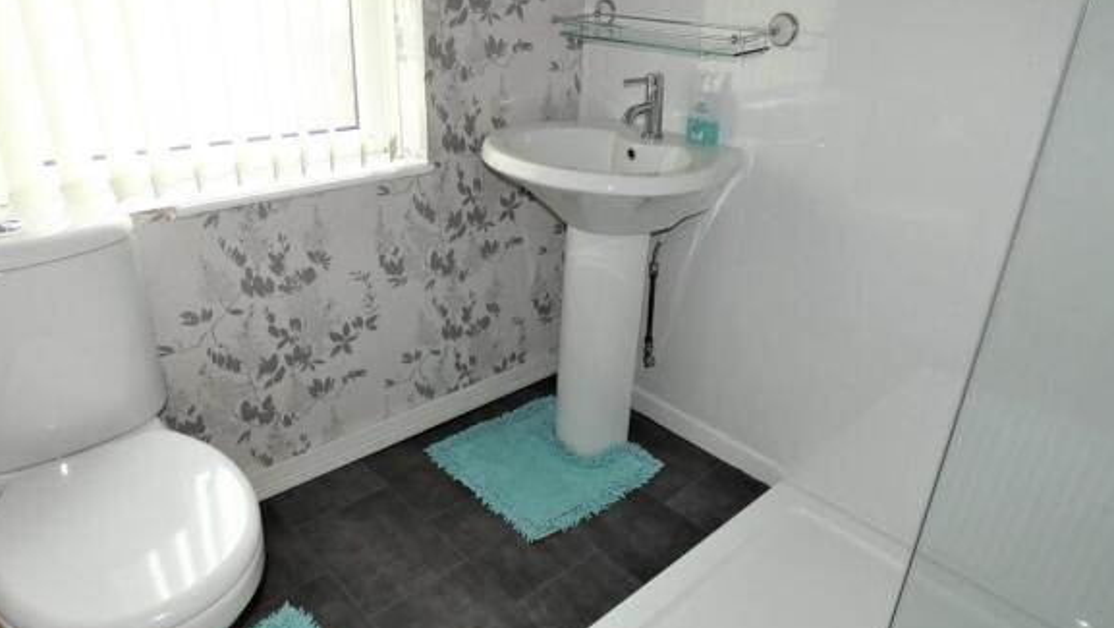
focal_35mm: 22
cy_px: 306
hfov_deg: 81.2
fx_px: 650
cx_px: 553
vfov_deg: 51.5
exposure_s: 1/50
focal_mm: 3.6
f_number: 2.8
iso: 200
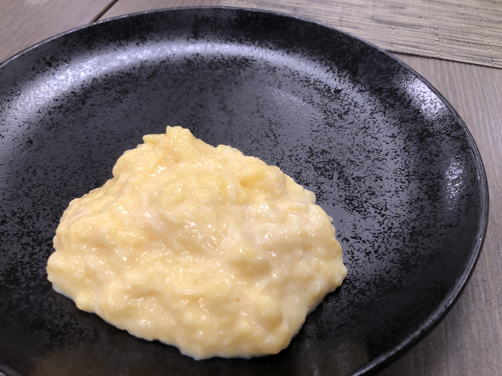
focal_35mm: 28
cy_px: 188
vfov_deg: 49.7
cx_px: 251
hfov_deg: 63.4
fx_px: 406
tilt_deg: -48.1
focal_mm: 3.99
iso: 40
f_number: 1.8
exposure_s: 1/30
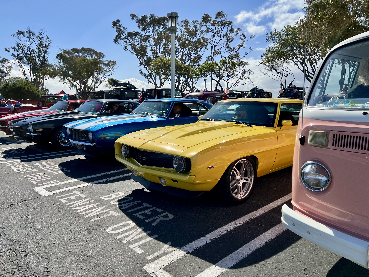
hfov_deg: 67.3
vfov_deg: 53.1
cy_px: 138
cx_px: 184
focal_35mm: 26
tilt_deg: -9.0
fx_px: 277
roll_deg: +1.6
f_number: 1.5
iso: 50
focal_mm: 5.7
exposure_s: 1/6579
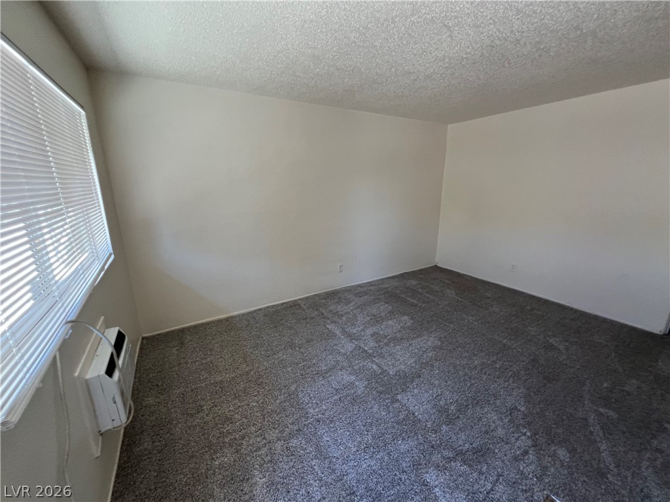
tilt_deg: -15.1
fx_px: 252
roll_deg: +1.1
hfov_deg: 106.2
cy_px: 251
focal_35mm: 13
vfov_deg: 89.9
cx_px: 335
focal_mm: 1.57
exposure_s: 1/120
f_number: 1.8
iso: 100
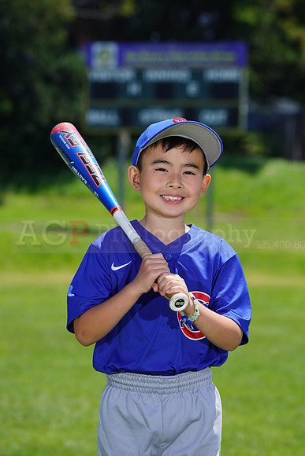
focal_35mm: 198
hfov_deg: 6.9
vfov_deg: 10.4
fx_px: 2515
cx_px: 152
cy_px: 228
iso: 100
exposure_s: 1/250
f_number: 8
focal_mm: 198
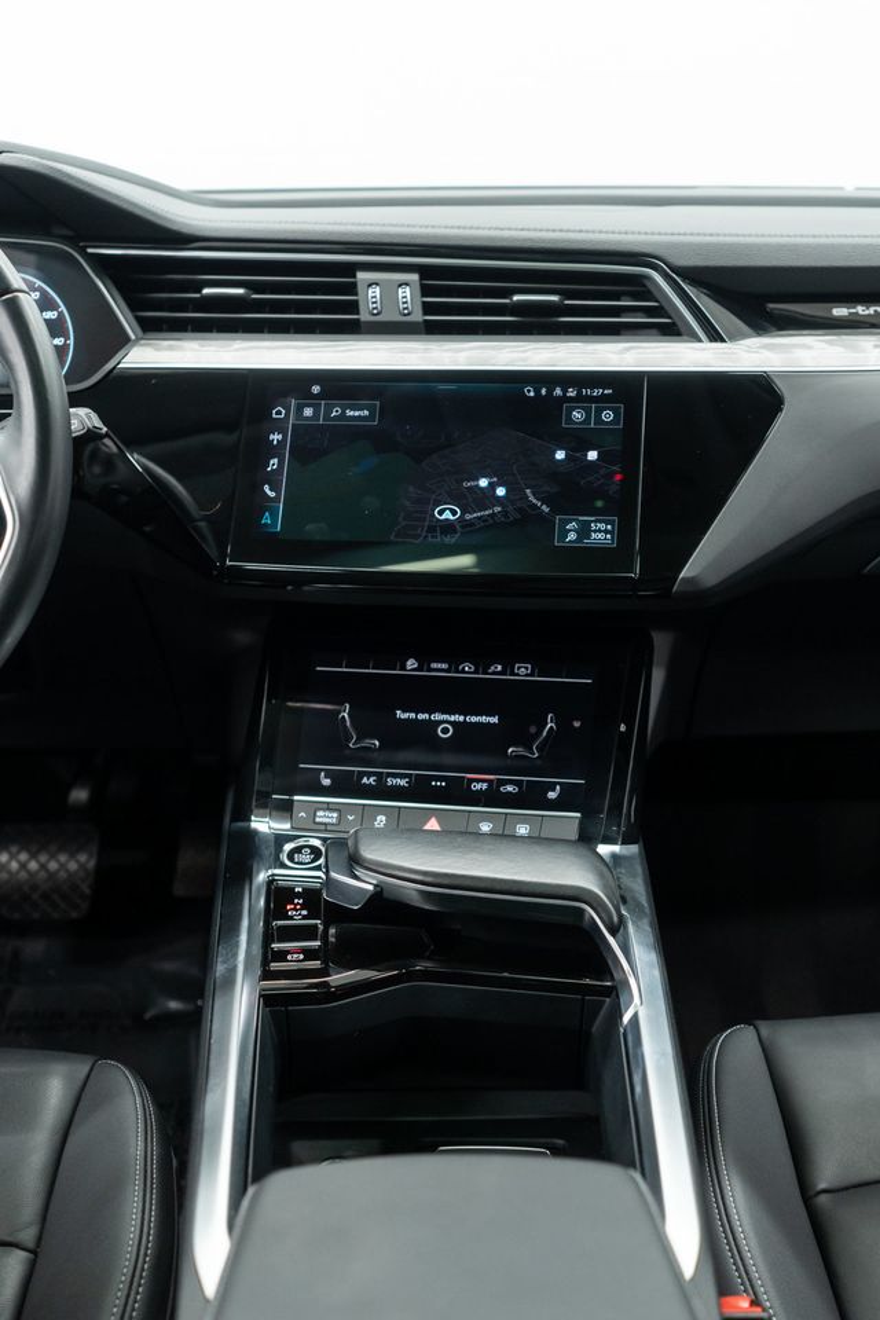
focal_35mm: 42
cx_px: 440
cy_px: 660
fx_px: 1540
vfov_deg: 46.4
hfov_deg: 31.9
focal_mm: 28
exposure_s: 1/40
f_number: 3.2
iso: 1000
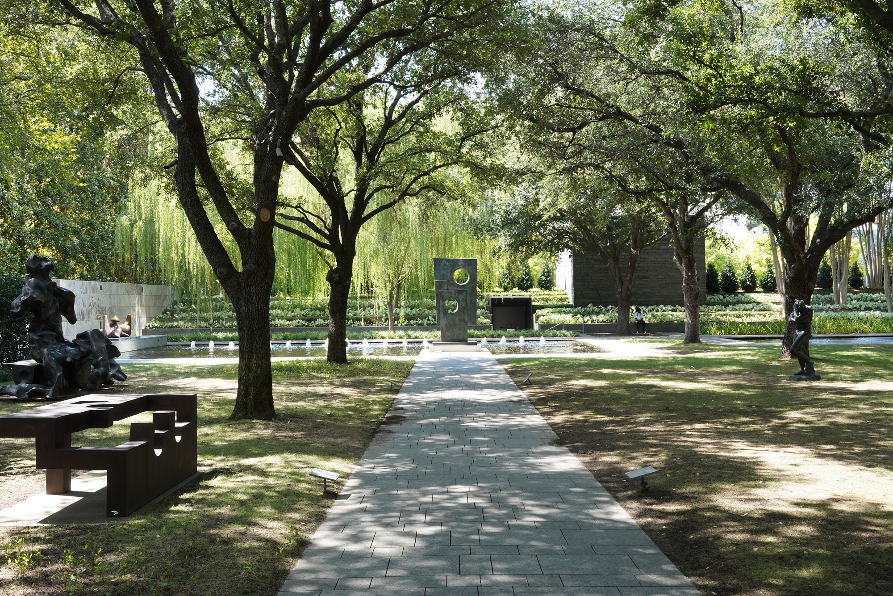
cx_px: 446
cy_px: 298
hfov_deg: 60.3
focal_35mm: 31
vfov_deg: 42.3
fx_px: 769
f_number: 14
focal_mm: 31
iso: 1250
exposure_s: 1/100
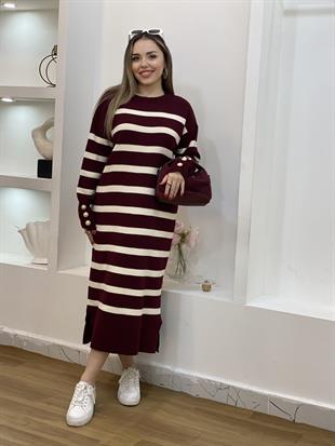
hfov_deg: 28.0
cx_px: 168
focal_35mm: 52
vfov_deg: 36.8
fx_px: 671
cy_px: 223
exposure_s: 1/100
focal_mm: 6
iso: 80
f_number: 2
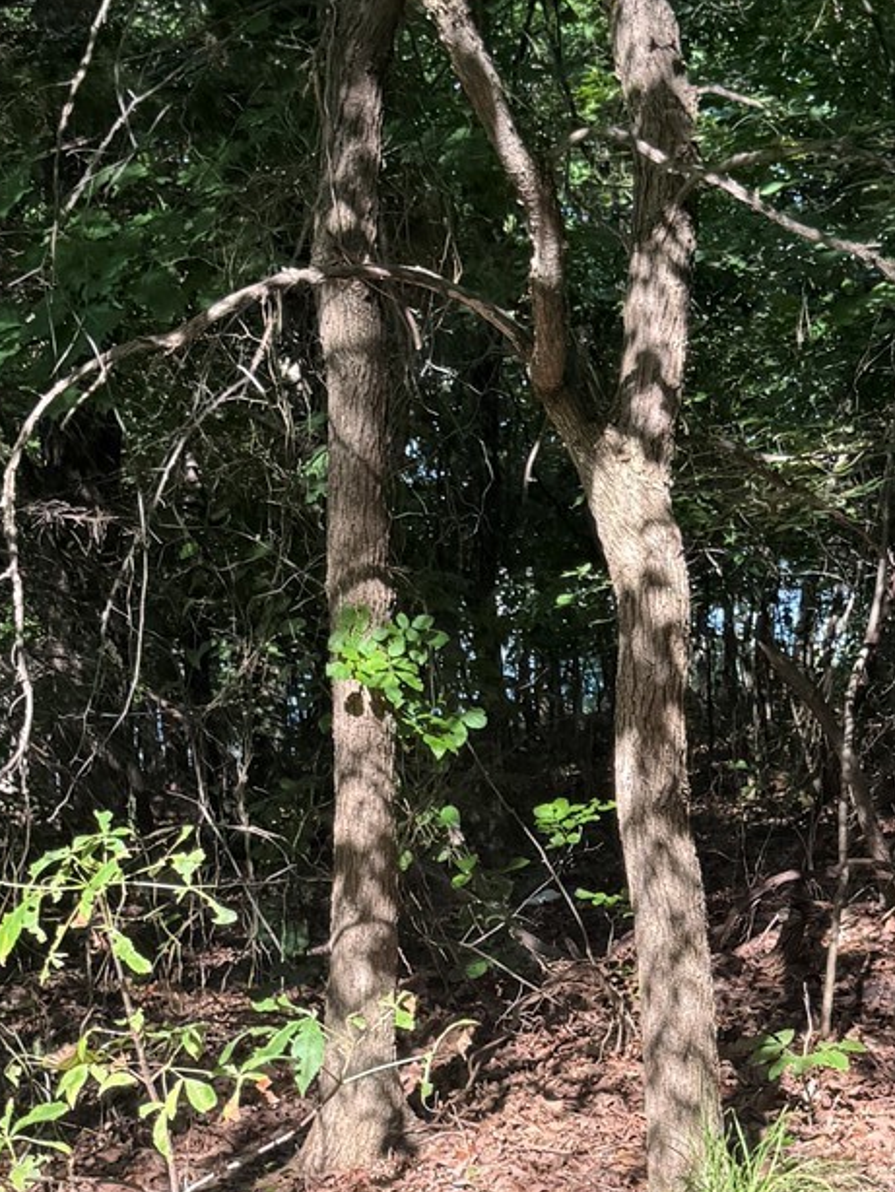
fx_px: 2584
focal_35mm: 75
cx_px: 654
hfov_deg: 19.5
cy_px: 940
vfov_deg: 25.6
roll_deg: -1.7
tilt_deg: -15.5
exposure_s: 1/539
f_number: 1.78
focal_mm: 6.76
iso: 80
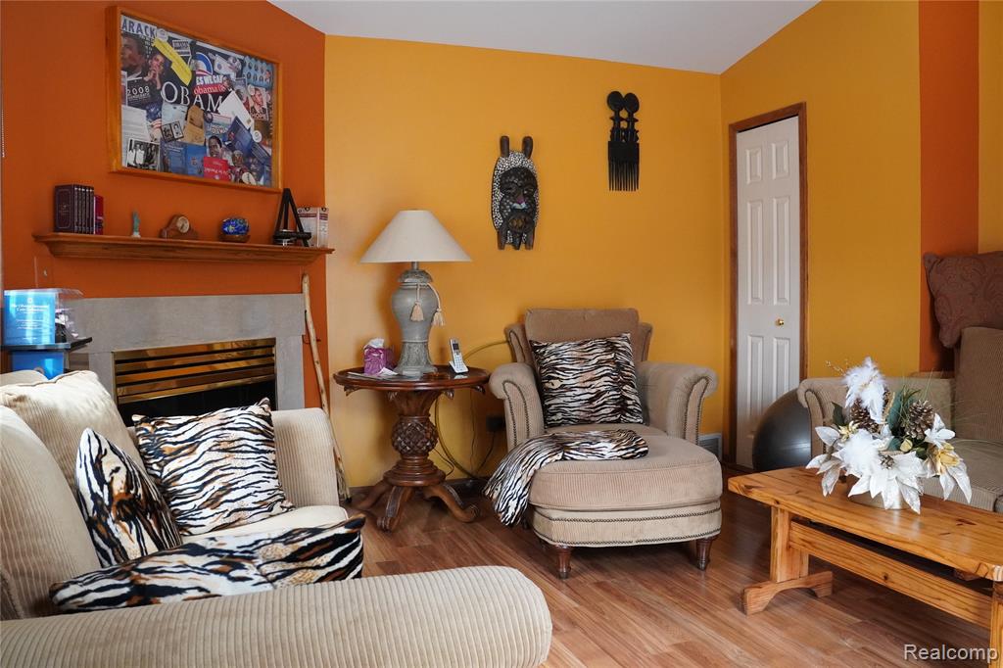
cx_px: 502
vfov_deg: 45.4
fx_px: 798
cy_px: 334
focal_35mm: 29
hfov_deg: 64.3
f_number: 9
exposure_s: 1/30
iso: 3200
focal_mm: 19.1
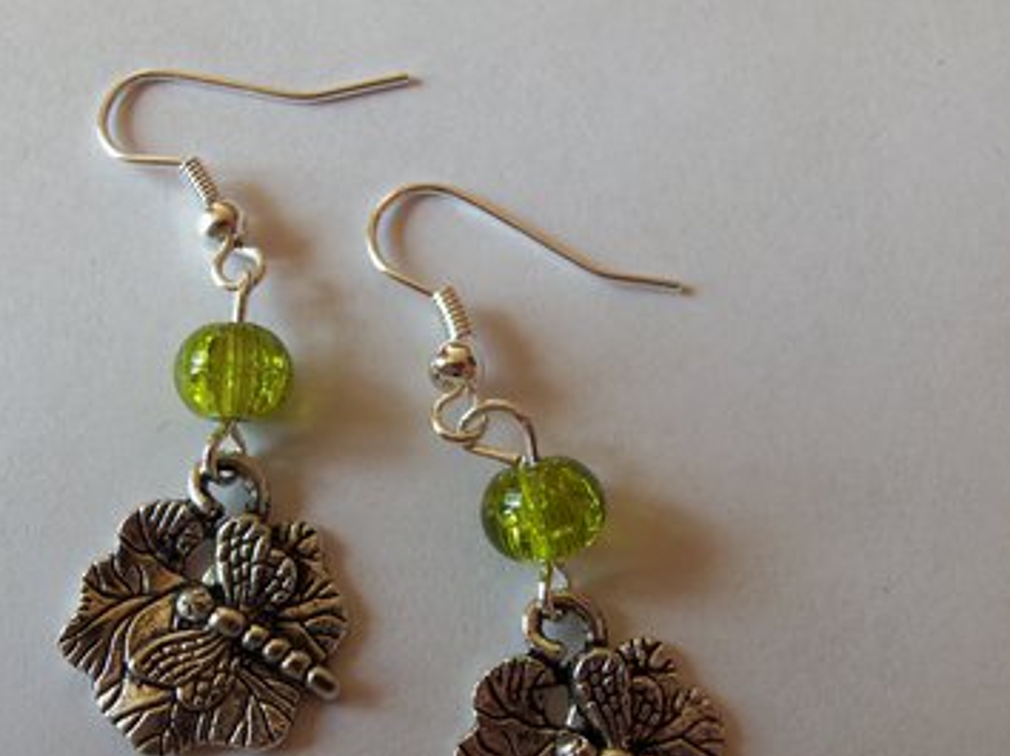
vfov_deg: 34.8
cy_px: 489
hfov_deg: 45.5
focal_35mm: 41
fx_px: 1195
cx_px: 391
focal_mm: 5.2
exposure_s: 1/100
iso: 80
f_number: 3.4
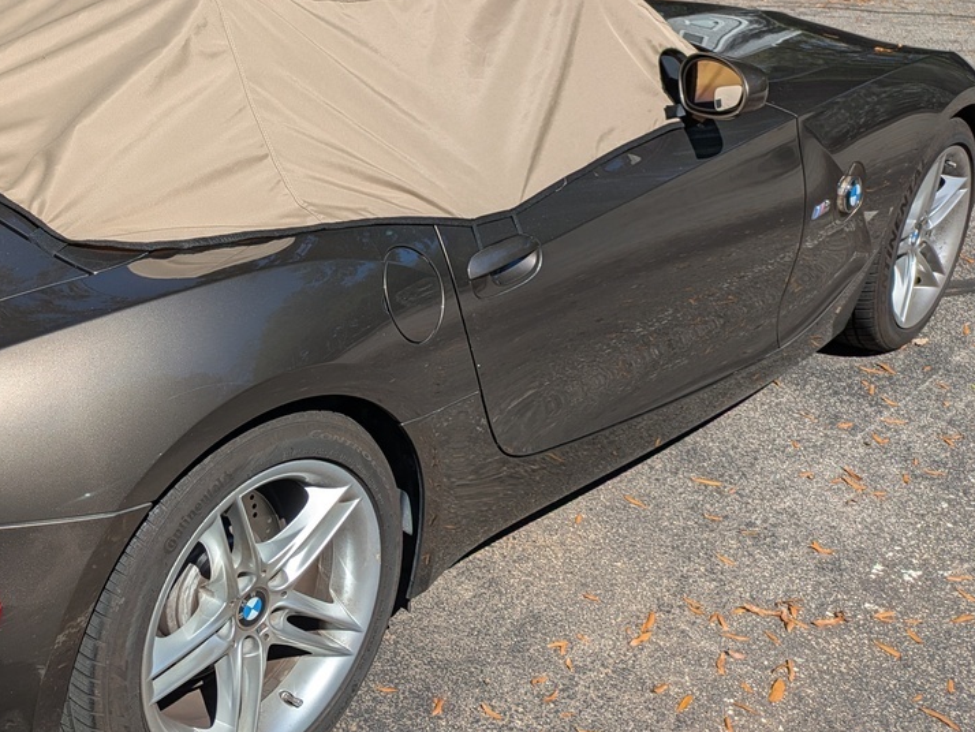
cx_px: 160
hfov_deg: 42.3
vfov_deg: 34.3
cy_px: 331
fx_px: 1183
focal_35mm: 42
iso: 45
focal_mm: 5.43
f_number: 1.89
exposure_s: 1/4739
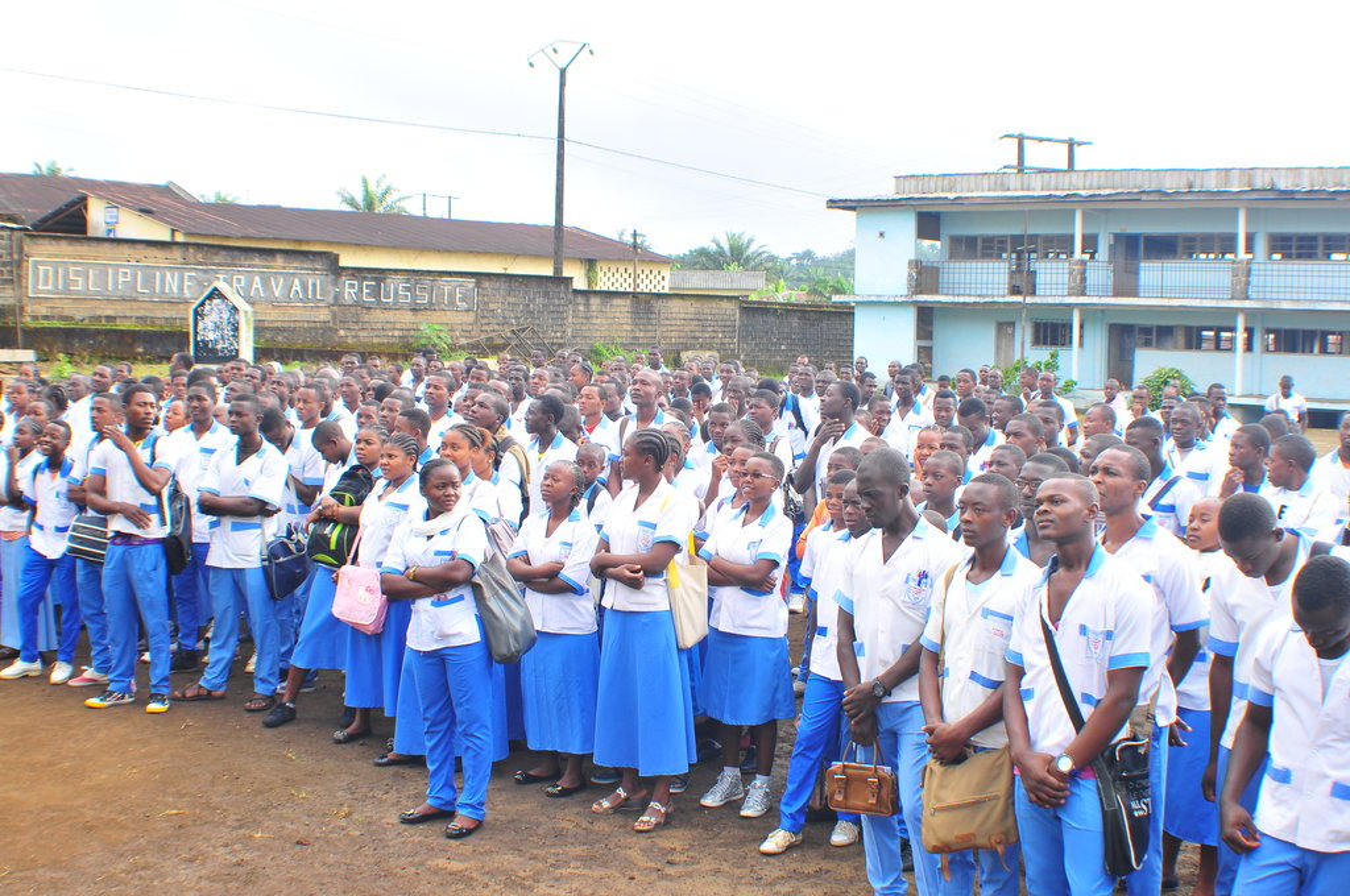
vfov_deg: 25.7
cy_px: 448
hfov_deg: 37.9
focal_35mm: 52
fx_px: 1966
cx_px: 675
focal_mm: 35
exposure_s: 1/125
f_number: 5
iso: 200
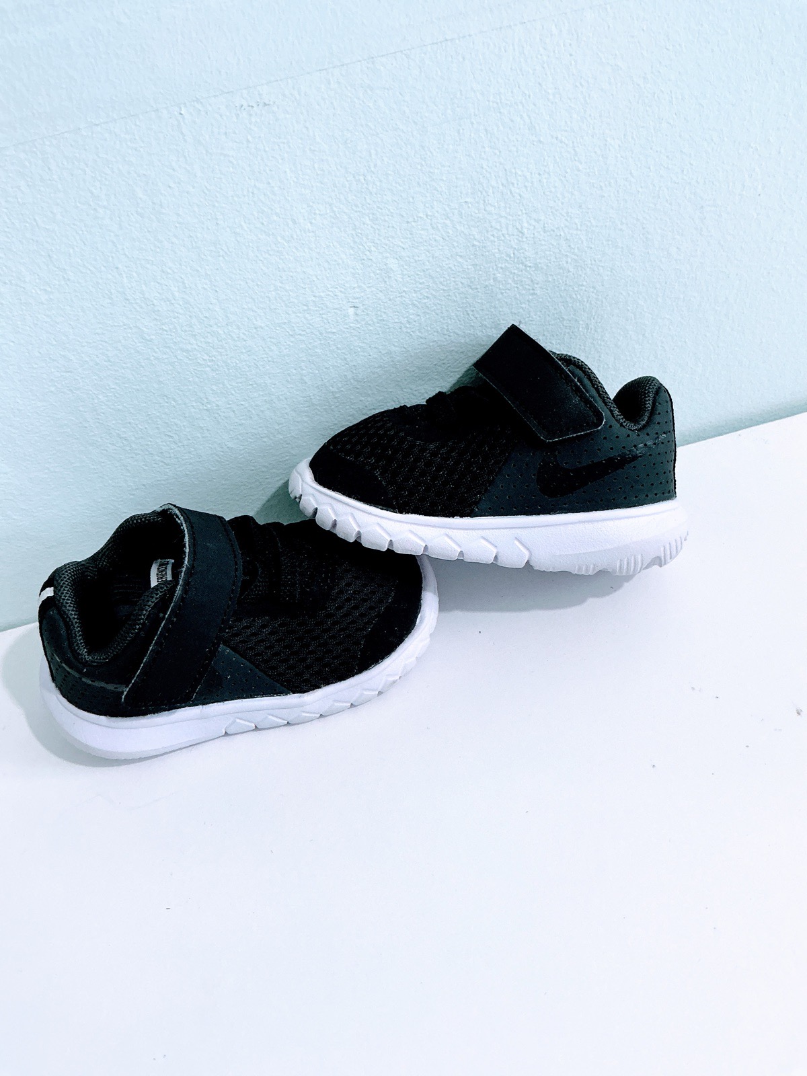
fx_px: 901
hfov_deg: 48.2
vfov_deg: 61.7
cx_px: 404
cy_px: 538
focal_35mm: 29
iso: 100
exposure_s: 1/60
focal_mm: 3
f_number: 1.8
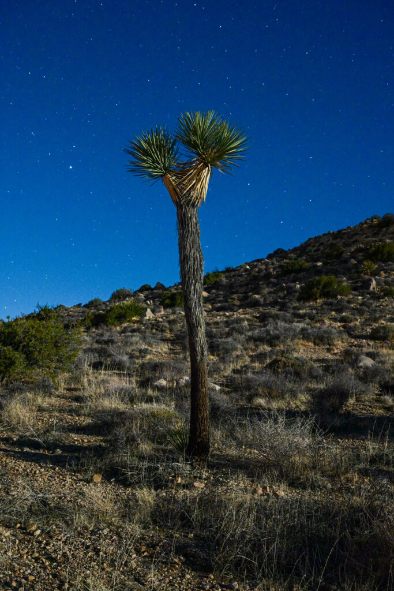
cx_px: 197
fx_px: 673
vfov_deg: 47.4
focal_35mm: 41
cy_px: 296
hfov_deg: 32.6
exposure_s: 10
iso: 6400
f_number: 8
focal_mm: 41
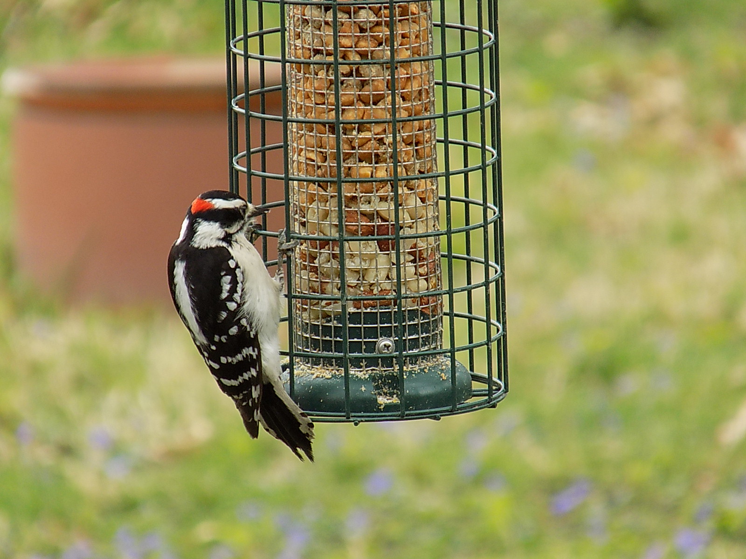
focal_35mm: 630
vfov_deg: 2.4
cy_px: 280
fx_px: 13577
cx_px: 373
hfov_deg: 3.1
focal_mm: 112
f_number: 5.9
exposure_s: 1/125
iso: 160
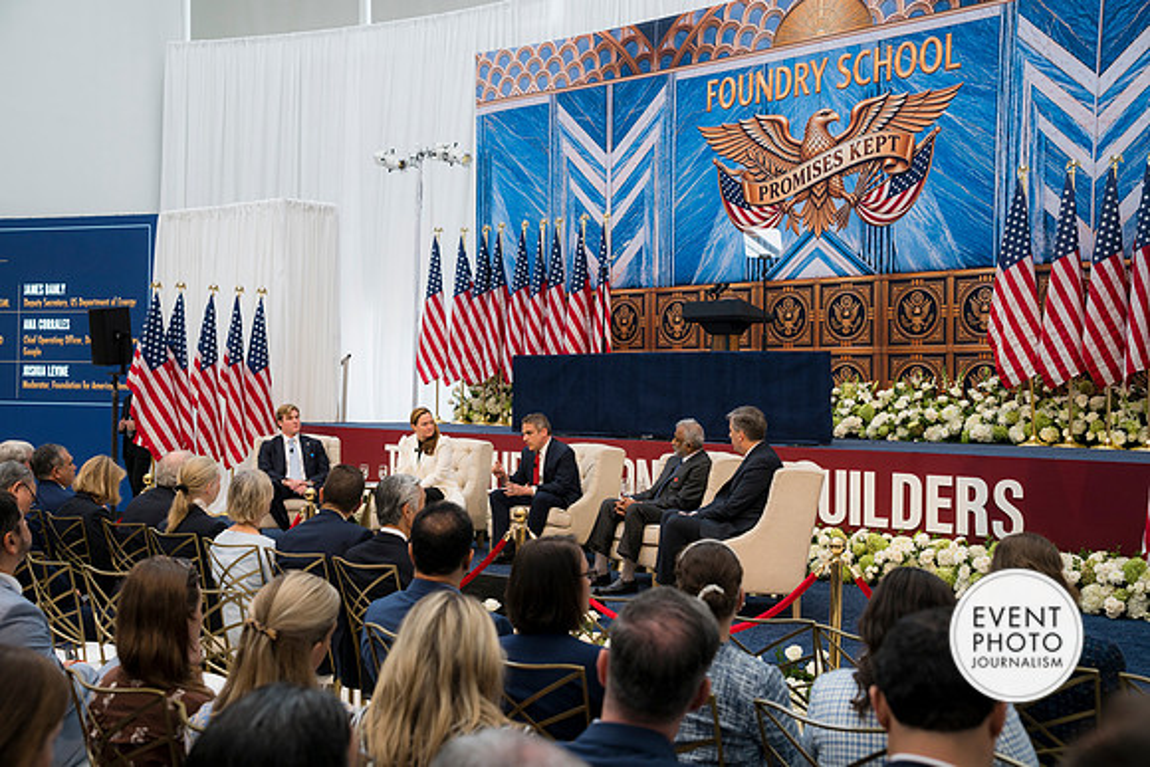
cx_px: 575
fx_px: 1278
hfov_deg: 48.4
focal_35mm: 40
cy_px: 384
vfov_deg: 33.4
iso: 360
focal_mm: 40
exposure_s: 1/160
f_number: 4
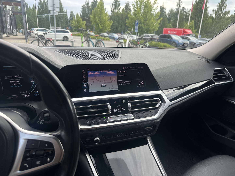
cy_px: 88
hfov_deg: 71.6
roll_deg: -2.0
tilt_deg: -17.5
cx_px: 118
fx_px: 163
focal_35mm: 24
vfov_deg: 56.8
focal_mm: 6.86
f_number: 1.78
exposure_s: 1/1040
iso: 80
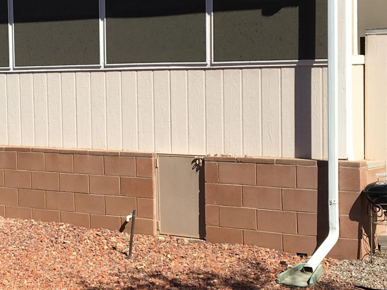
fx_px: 1006
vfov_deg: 16.4
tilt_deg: -2.6
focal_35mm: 90
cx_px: 29
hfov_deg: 21.2
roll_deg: +0.7
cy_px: 120
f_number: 2.2
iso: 25
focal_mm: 4.15
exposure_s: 1/2404
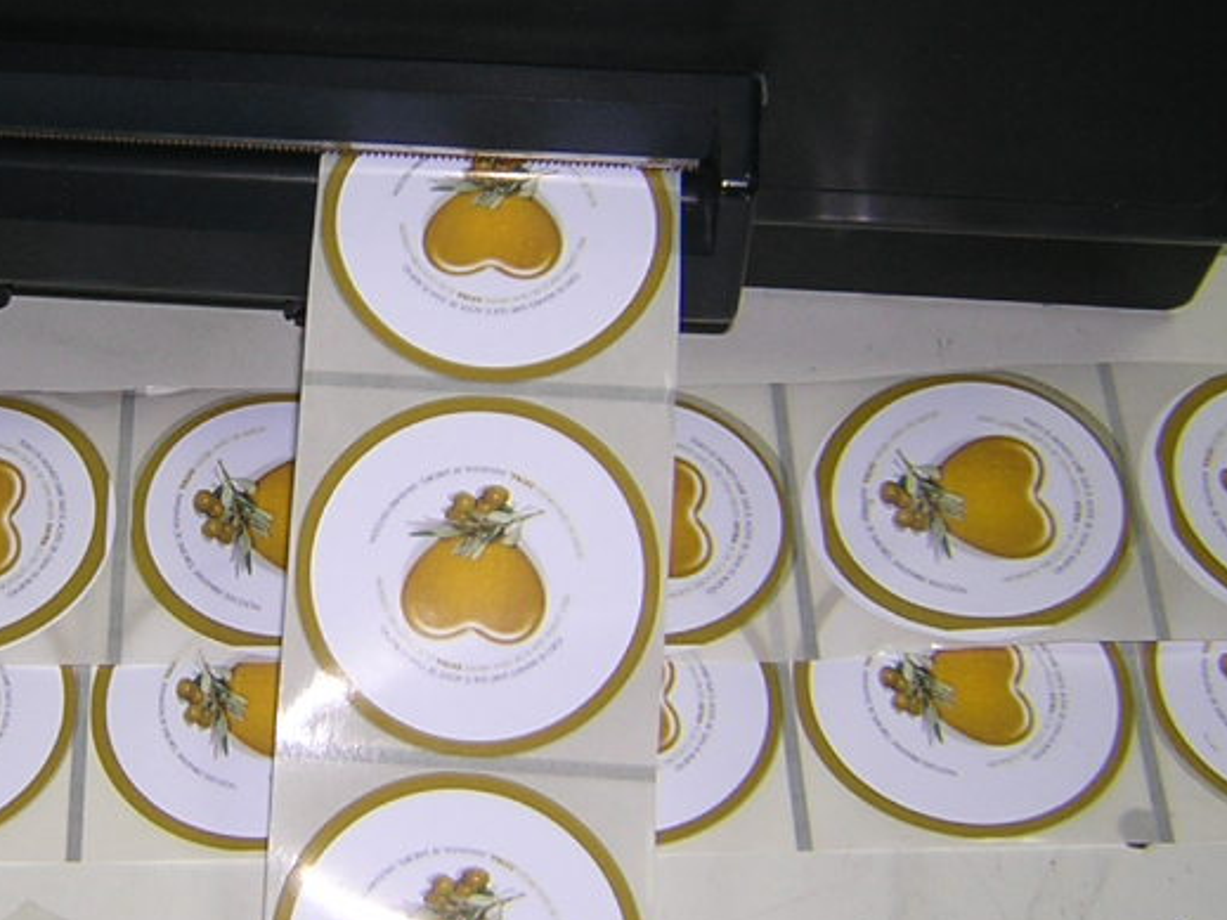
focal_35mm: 71
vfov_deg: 20.6
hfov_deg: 26.9
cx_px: 248
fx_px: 2516
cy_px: 234
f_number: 2.6
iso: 100
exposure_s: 1/60.1
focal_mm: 4.7
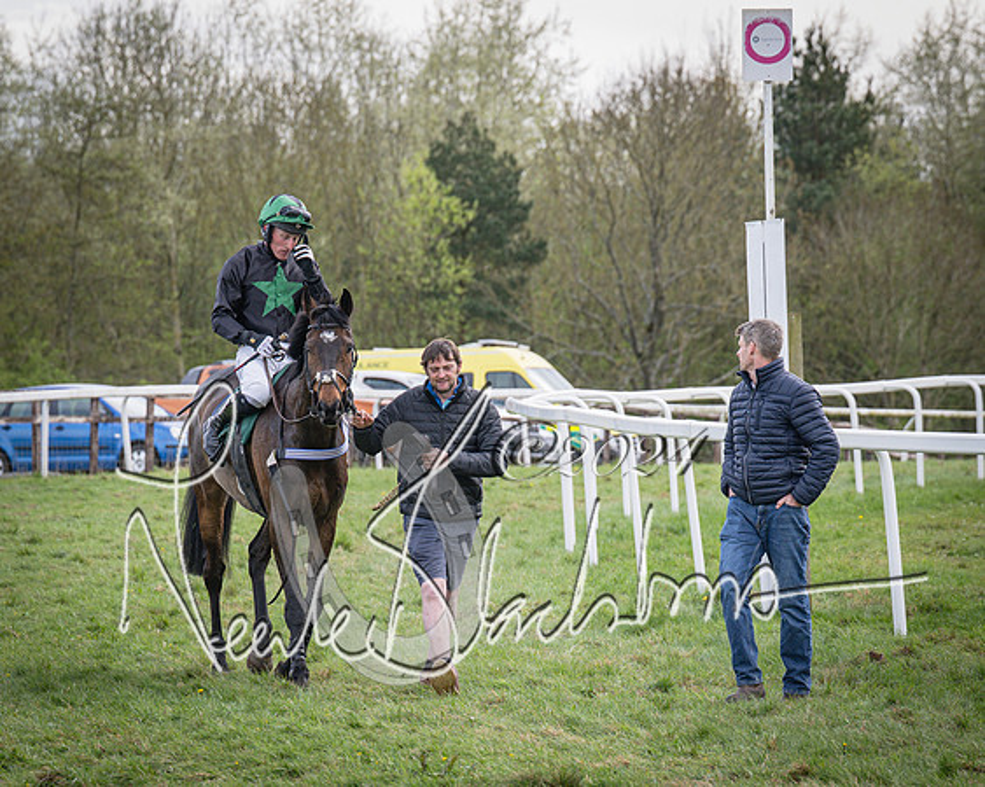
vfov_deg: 6.5
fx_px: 6944
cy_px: 504
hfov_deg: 8.1
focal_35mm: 238
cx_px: 410
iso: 200
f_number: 4
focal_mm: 110
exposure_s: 1/800
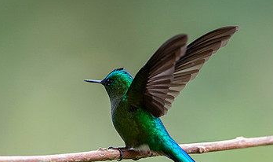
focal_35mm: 1015
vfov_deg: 1.2
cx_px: 149
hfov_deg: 2.1
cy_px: 112
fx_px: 7442
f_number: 4
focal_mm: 500
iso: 2500
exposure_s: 1/2500
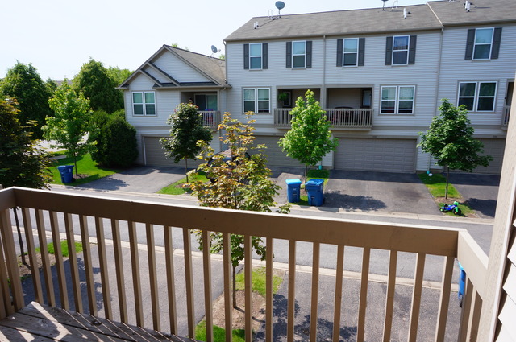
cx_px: 258
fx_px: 344
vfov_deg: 53.0
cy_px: 171
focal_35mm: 24
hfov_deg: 73.8
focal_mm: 16
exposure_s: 1/100
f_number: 16
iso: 200
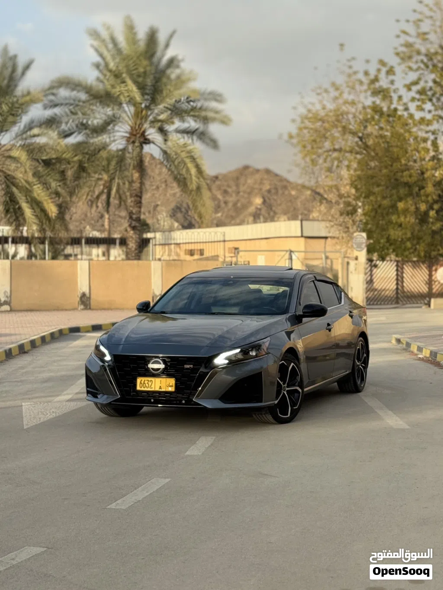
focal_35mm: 48
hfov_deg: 30.3
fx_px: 819
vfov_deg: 39.7
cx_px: 222
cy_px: 295
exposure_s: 1/1490
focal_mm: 6.76
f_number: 1.78
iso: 64
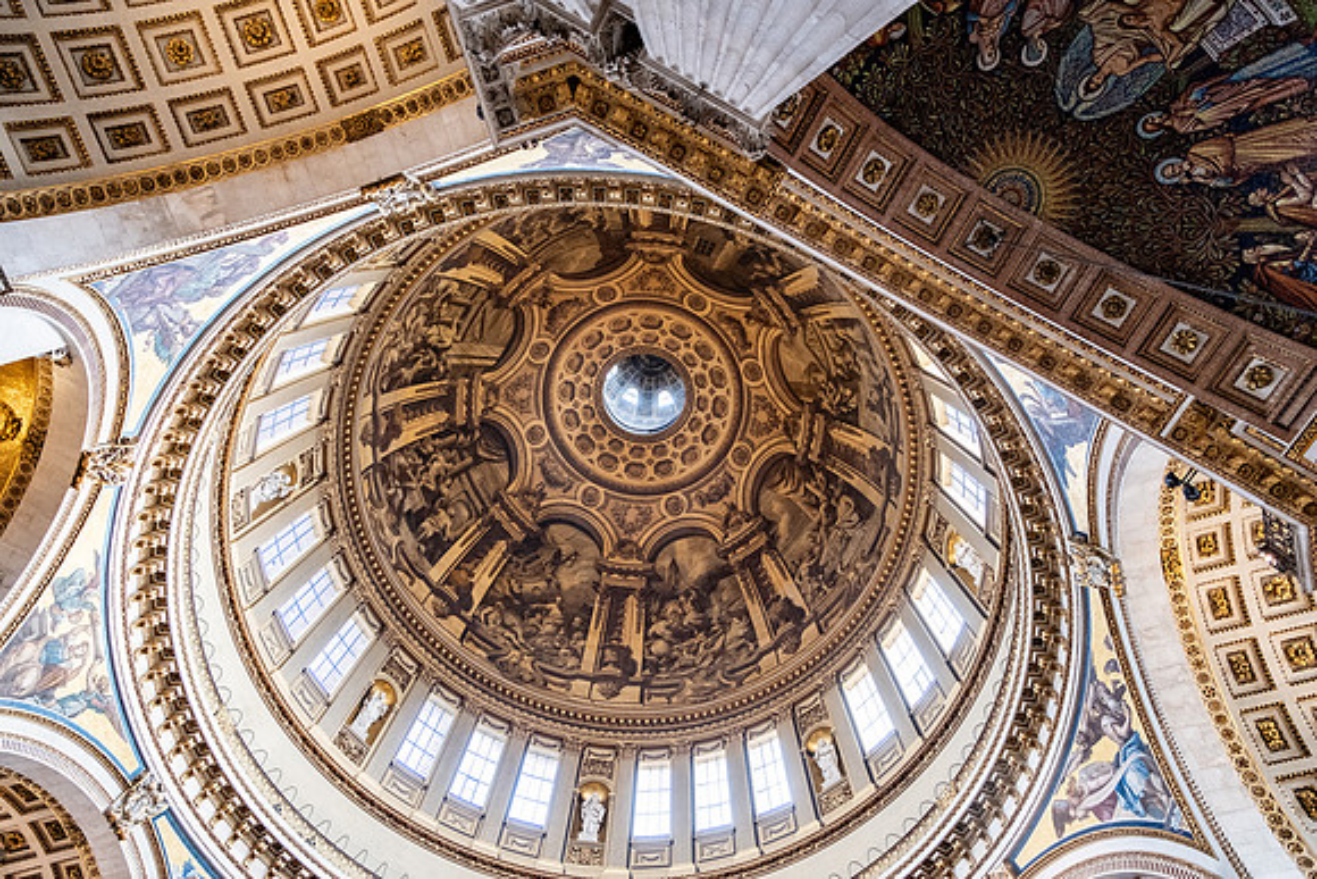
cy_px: 440
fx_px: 878
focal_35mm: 24
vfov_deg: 53.2
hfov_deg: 73.7
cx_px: 658
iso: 1250
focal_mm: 16
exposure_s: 1/30
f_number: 2.8
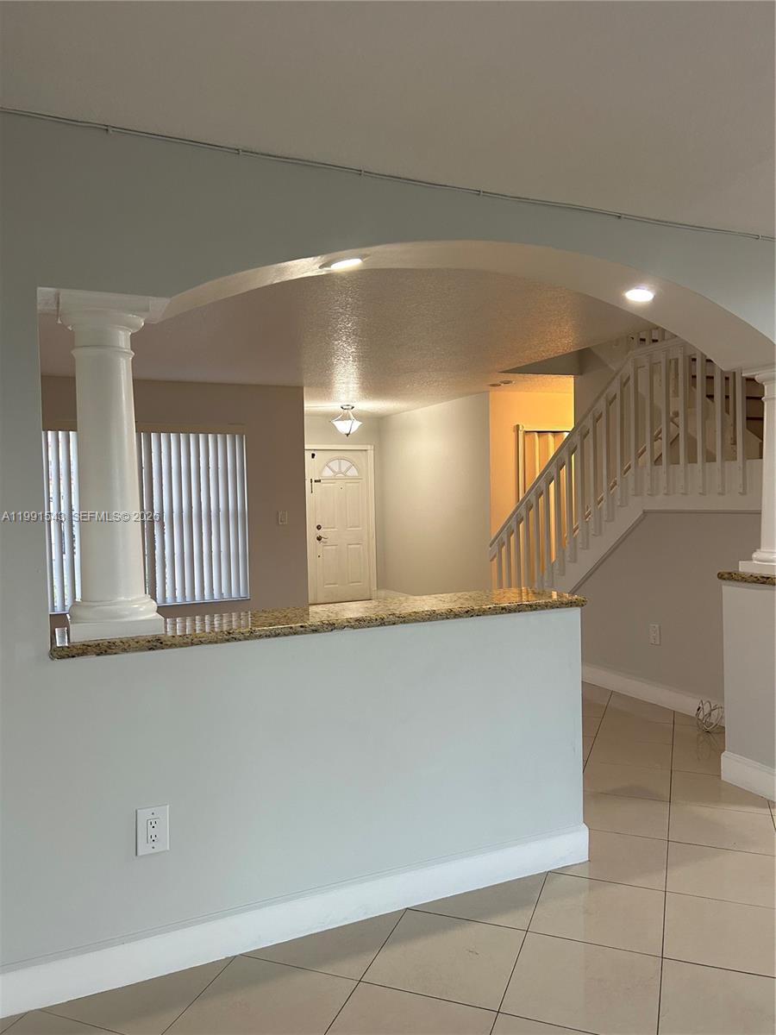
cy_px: 518
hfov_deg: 53.1
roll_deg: -0.2
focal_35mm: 26
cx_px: 388
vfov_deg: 67.3
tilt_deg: -1.5
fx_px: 777
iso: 125
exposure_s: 1/60
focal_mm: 5.7
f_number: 1.5
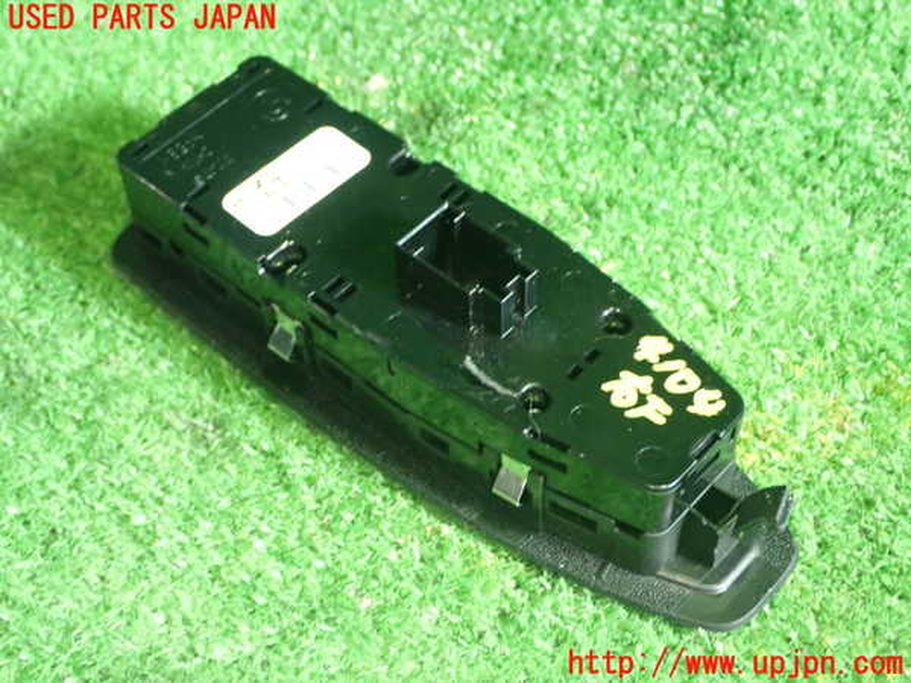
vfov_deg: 25.2
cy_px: 342
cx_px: 456
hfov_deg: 33.2
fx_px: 1526
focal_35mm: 58
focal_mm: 10.35
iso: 800
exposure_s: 1/20
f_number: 3.5
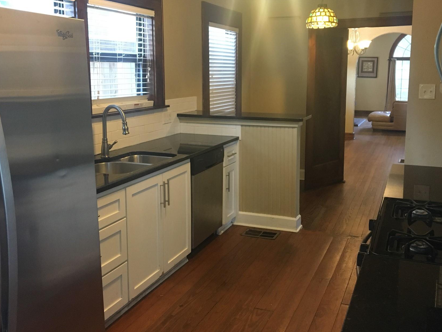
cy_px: 132
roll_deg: -0.2
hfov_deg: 51.2
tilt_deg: -8.2
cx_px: 251
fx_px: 460
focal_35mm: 36
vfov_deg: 39.5
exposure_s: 1/20
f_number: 2.2
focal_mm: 4.15
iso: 200
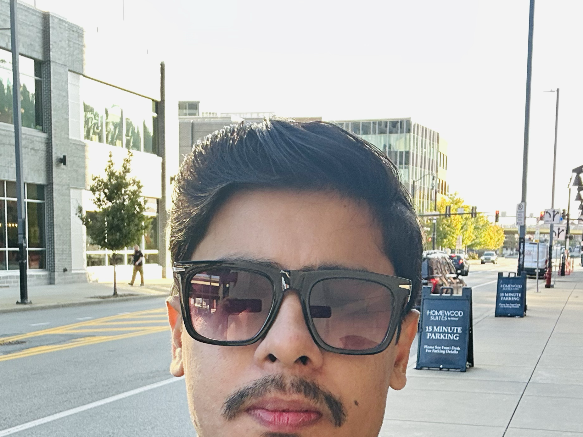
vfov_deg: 28.6
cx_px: 337
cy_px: 331
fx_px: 842
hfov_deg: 38.1
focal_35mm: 50
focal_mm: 2.69
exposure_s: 1/121
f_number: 1.9
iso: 50
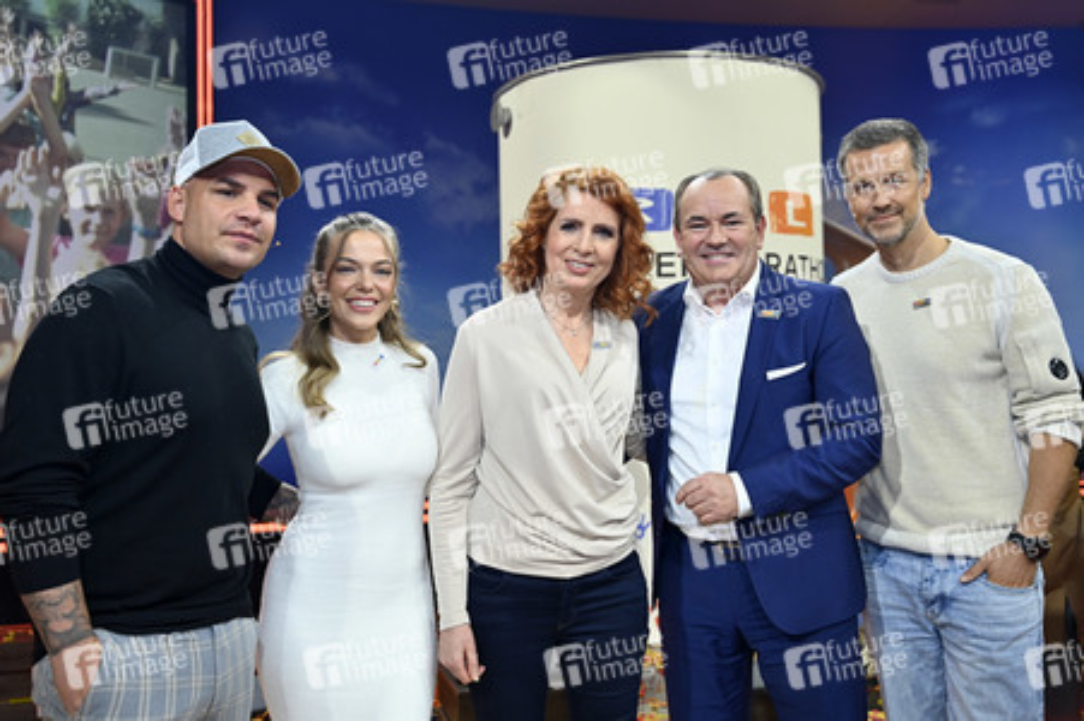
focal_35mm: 36
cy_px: 360
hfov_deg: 53.2
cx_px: 542
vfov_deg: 36.8
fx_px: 1083
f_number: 4
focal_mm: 36
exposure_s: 1/200
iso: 1000
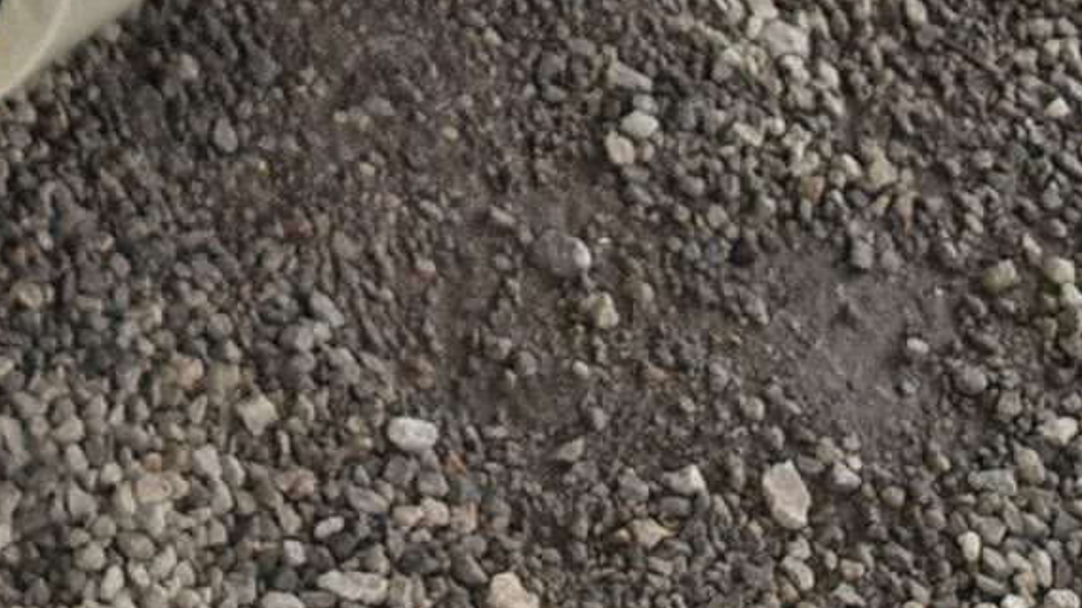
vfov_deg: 5.7
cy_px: -1913
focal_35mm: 179
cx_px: -1025
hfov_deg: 11.0
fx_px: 5135
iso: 50
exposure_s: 1/162
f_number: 1.8
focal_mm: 5.56
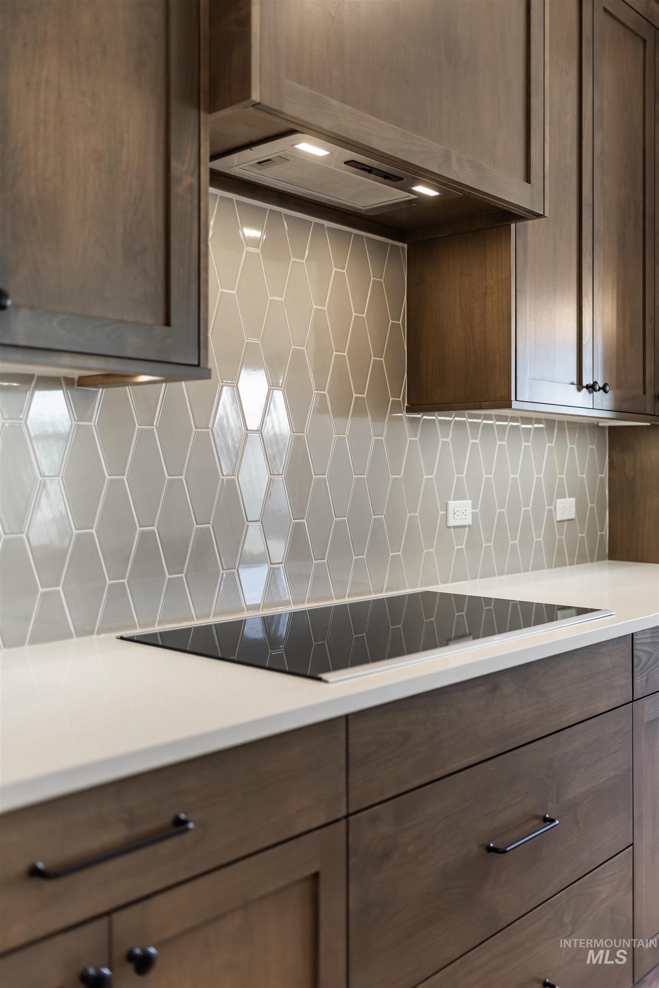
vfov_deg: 54.4
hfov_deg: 37.9
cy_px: 494
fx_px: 960
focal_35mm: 35
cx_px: 330
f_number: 2
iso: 100
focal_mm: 35
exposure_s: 1/80
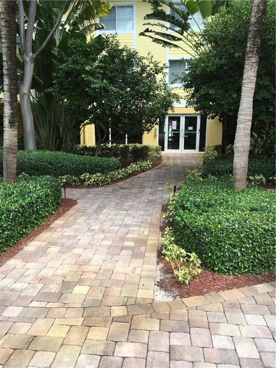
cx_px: 138
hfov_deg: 48.2
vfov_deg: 61.7
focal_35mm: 29
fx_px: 308
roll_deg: -2.6
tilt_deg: -12.4
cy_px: 184
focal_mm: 4.15
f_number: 2.2
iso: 25
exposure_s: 1/475
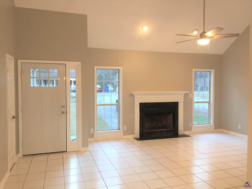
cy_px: 94
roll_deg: +0.0
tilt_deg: -2.2
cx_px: 126
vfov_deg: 48.2
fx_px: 211
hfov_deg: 61.7
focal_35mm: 29
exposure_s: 1/30
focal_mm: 4.15
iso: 80
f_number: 2.2
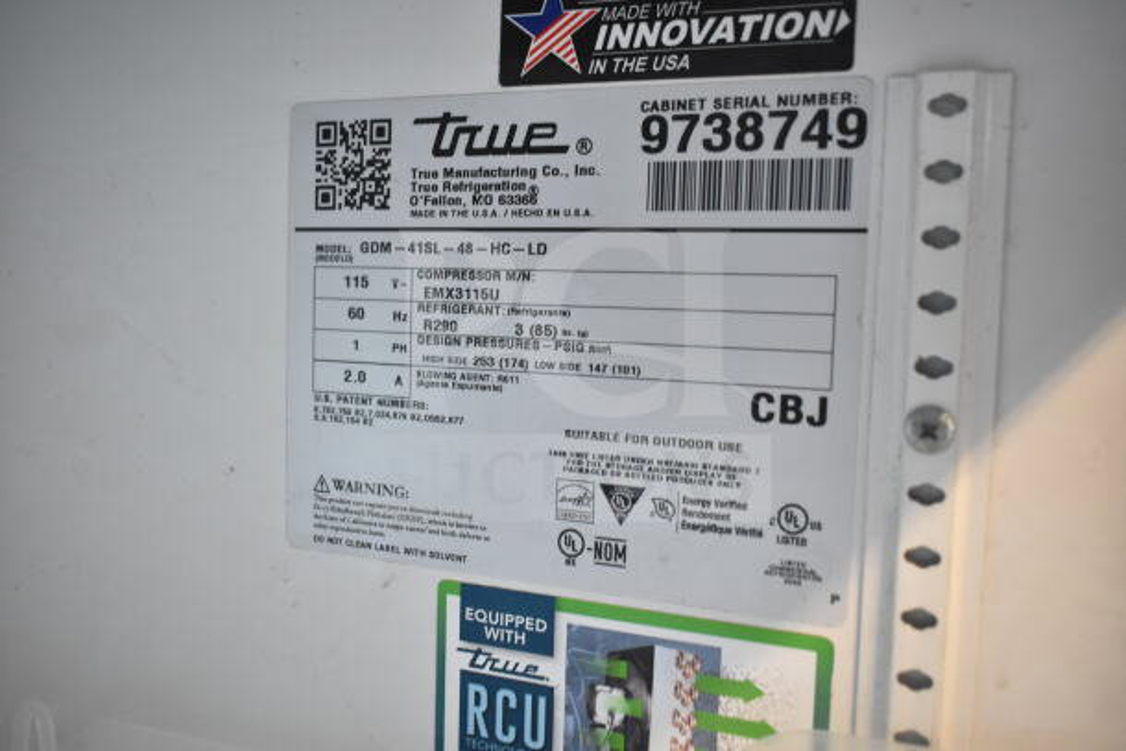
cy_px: 376
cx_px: 563
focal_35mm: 33
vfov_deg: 40.0
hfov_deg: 57.2
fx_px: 1032
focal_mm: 22
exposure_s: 1/40
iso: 2000
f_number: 3.8
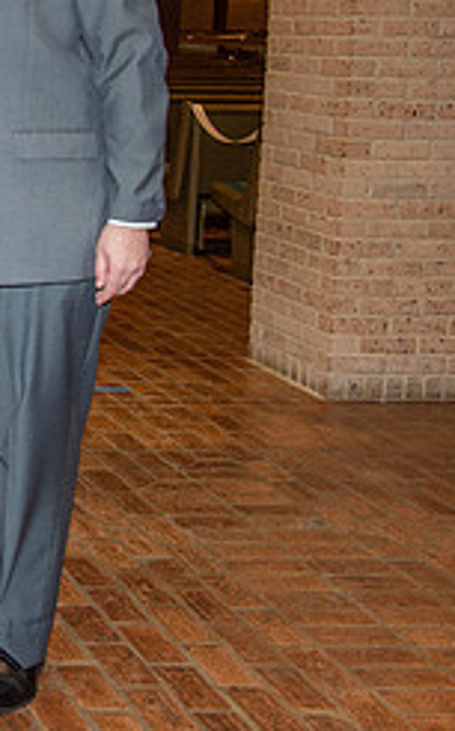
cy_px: 169
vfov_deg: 26.4
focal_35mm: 77
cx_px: -390
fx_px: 1533
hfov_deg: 14.6
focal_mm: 32
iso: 1250
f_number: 5.6
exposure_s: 1/160
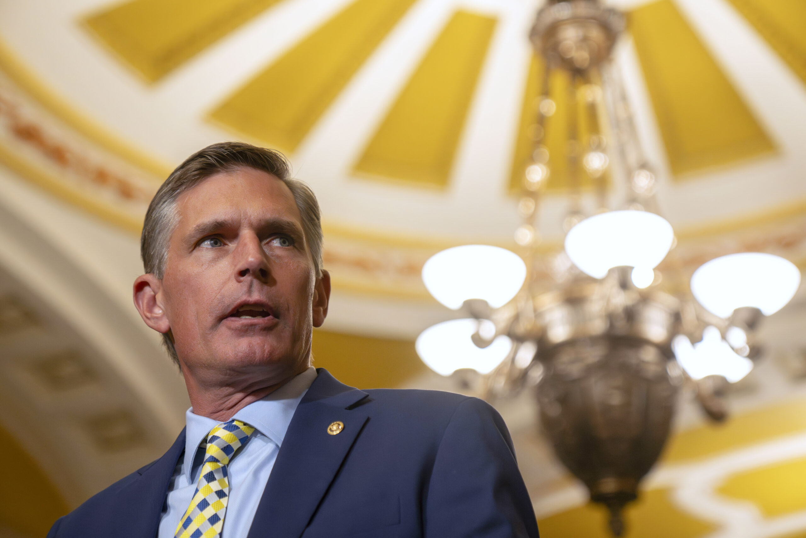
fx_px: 1567
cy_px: 269
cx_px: 403
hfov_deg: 28.8
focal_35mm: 70
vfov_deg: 19.5
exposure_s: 1/400
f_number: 2.8
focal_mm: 70
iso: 5000
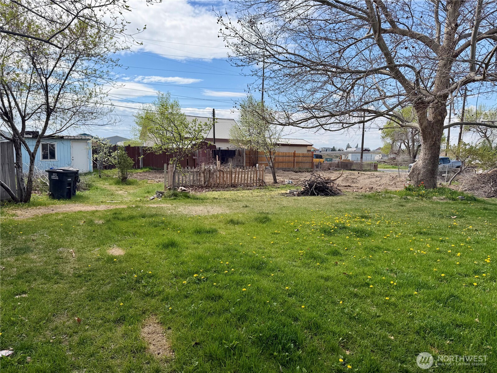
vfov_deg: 56.8
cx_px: 248
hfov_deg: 71.6
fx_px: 345
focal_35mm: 24
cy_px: 186
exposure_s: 1/5319
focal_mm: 6.76
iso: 100
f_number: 1.78
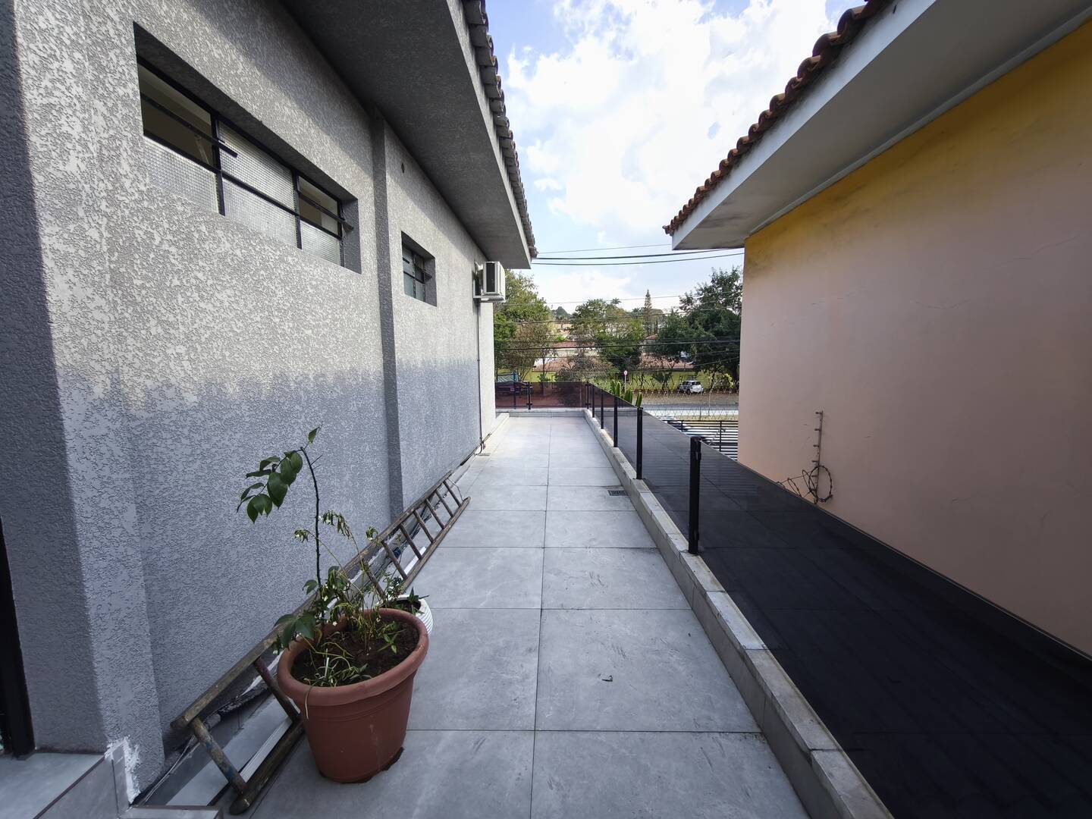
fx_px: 473
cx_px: 546
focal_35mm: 15
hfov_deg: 98.2
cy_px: 410
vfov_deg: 81.7
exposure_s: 1/149
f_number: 2.2
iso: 50
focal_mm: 1.91
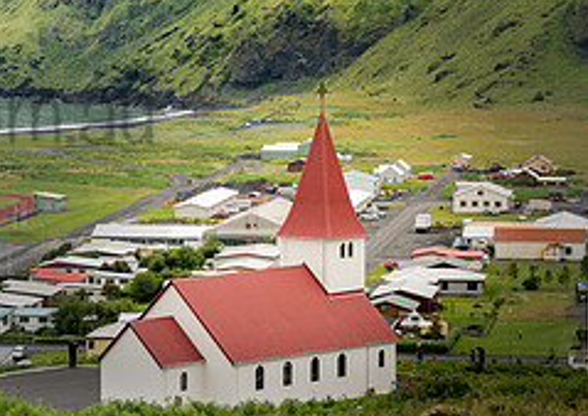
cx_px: -148
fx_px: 3129
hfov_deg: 10.5
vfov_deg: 7.6
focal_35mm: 188
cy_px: 85
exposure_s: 1/200
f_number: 7.1
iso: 400
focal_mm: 70
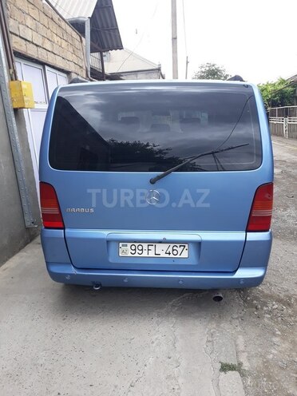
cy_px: 198
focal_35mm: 27
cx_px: 148
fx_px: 309
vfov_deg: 65.3
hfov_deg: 51.4
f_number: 1.7
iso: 40
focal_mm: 3.71
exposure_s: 1/437
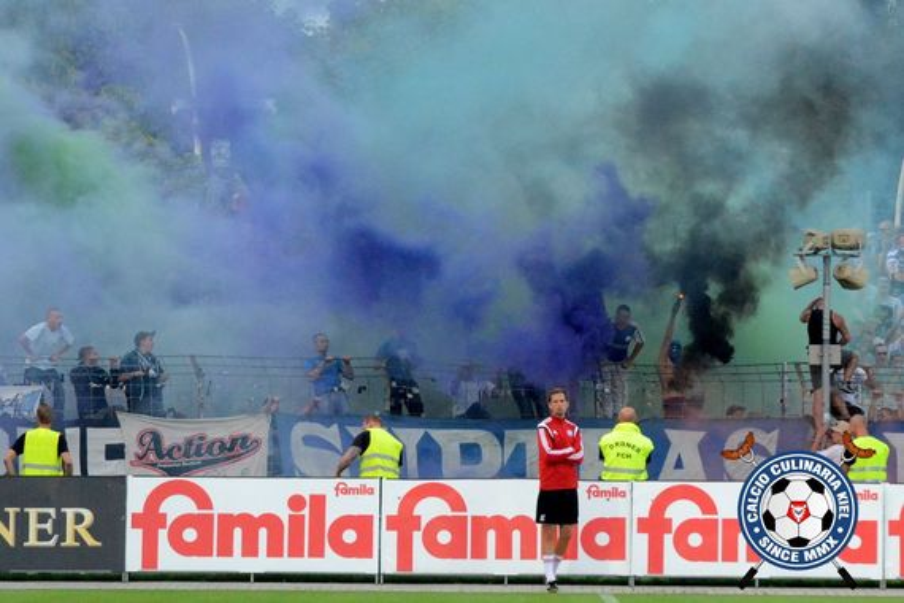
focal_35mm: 300
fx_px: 7533
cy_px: 302
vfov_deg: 4.6
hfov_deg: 6.9
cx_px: 452
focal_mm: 200
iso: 5000
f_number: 9
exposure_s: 1/640
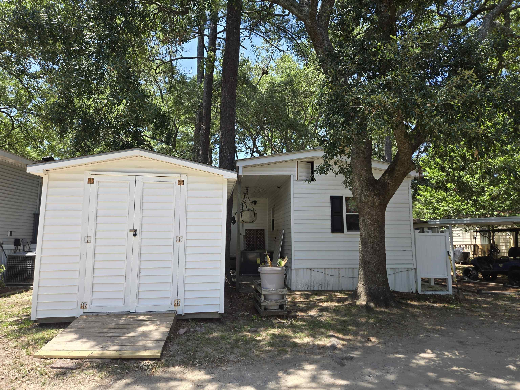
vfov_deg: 58.9
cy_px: 195
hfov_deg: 73.9
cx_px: 260
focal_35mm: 23
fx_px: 346
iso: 25
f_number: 1.8
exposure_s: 1/457
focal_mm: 5.4
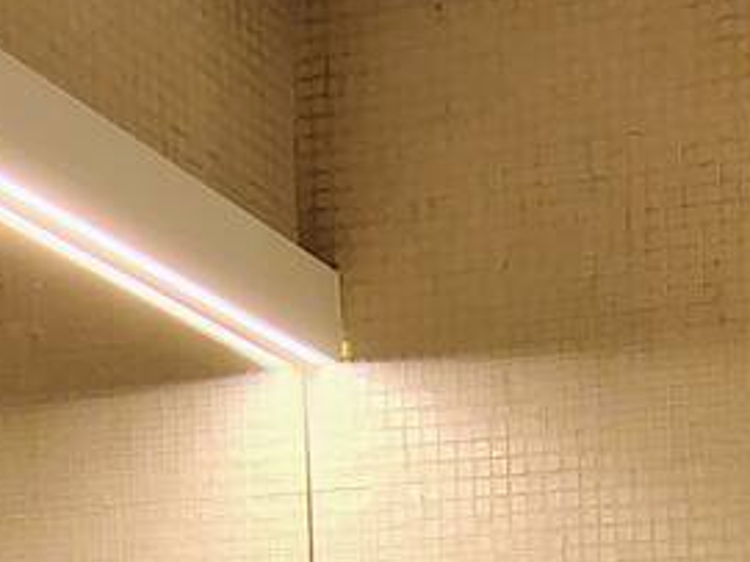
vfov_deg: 14.9
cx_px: 866
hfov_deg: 21.6
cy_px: 1038
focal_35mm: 85
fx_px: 1841
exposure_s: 1/40
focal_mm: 2.13
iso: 336
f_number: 2.2
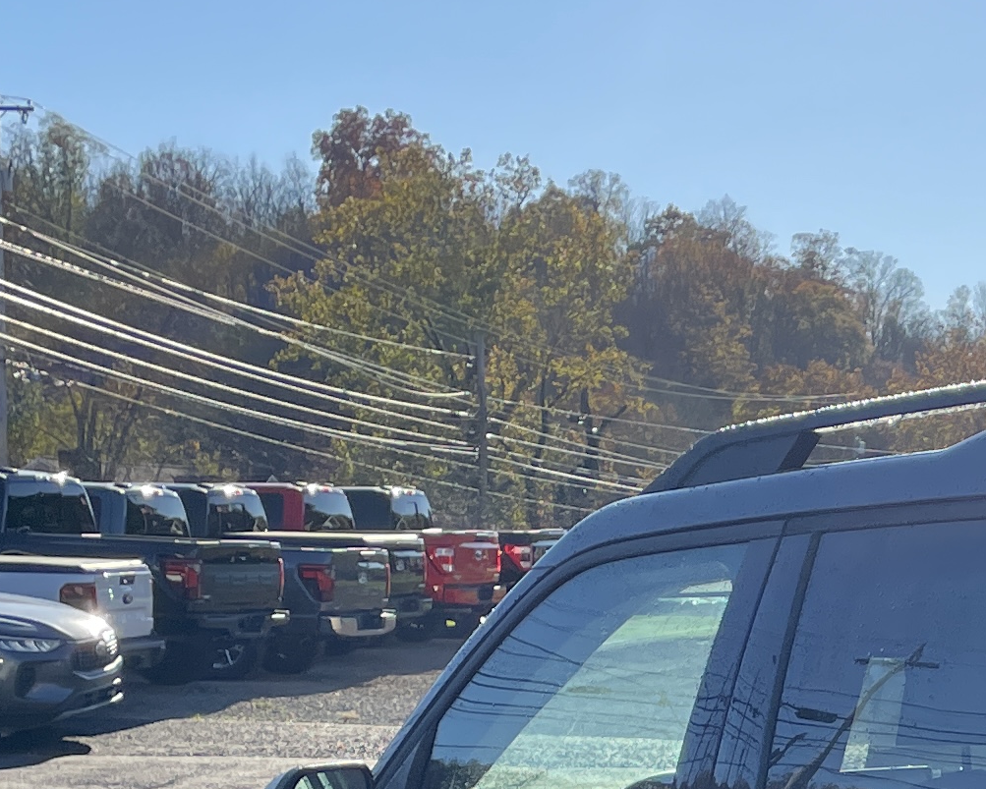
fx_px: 2977
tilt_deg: -6.6
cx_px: 1228
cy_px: 937
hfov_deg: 17.8
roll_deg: +2.4
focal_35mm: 102
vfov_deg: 14.6
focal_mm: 4.2
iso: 32
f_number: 1.6
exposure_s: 1/2618
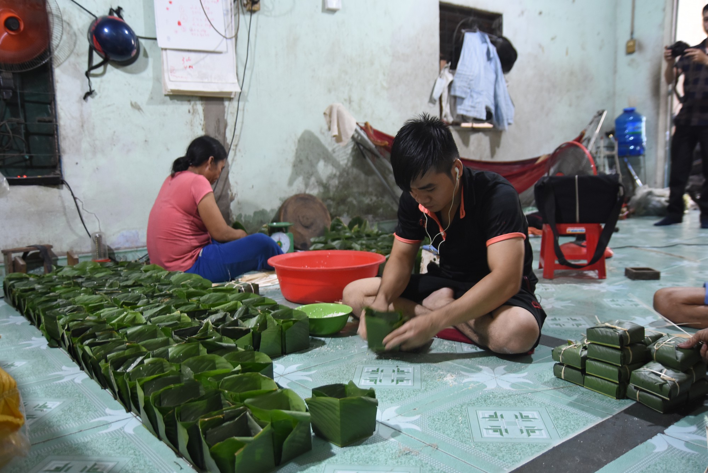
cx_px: 354
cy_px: 236
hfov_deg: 51.2
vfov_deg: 35.6
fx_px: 738
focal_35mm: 38
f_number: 3.2
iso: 800
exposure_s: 1/40
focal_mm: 25
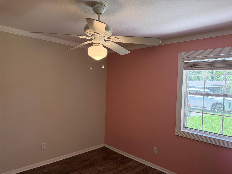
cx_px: 116
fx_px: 161
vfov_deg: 56.8
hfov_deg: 71.6
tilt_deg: -1.6
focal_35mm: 24
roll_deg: -0.7
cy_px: 87
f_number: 1.78
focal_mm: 6.76
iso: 200
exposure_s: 1/147
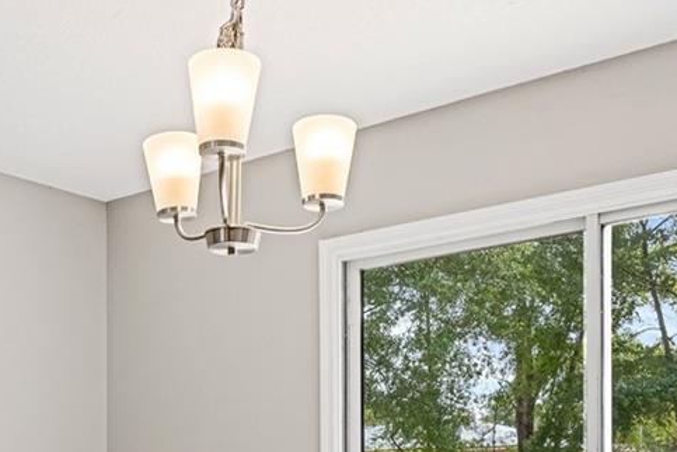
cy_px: 522
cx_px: 172
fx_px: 997
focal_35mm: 53
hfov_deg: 36.7
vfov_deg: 23.6
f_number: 8
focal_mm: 16
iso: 400
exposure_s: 1/4000
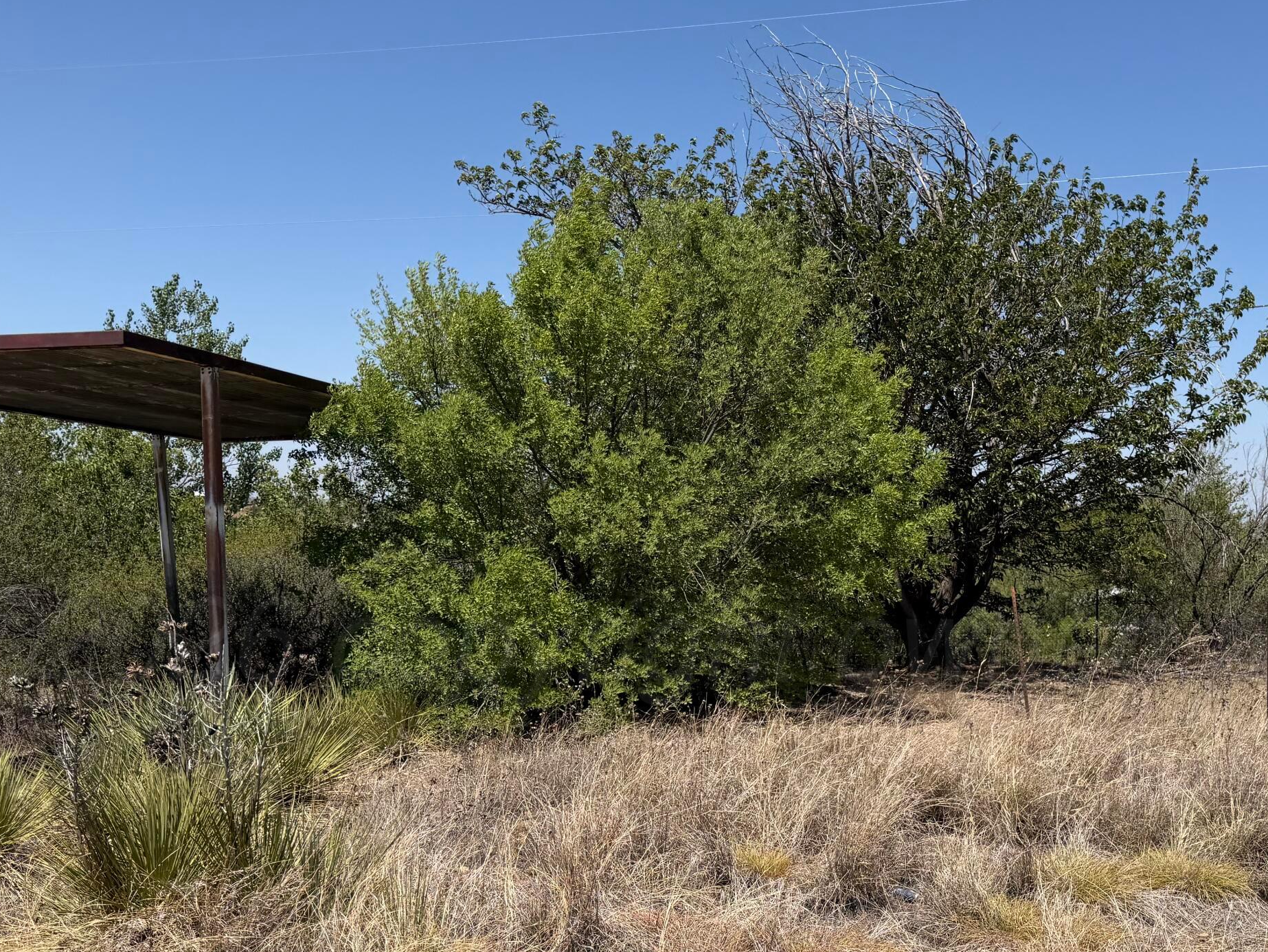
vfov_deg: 36.4
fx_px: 1429
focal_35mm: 39
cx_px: 778
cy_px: 650
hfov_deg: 47.5
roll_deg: -0.4
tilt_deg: -5.1
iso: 80
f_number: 1.78
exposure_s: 1/5714
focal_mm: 6.76
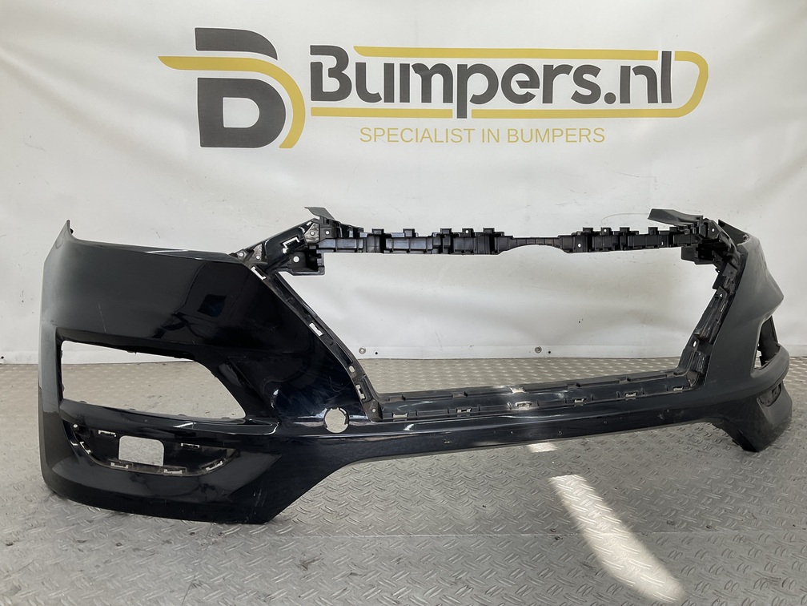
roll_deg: -1.9
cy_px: 303
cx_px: 404
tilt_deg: -10.2
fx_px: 676
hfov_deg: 61.7
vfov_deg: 48.2
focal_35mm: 29
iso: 16
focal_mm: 3
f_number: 1.8
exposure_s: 1/150
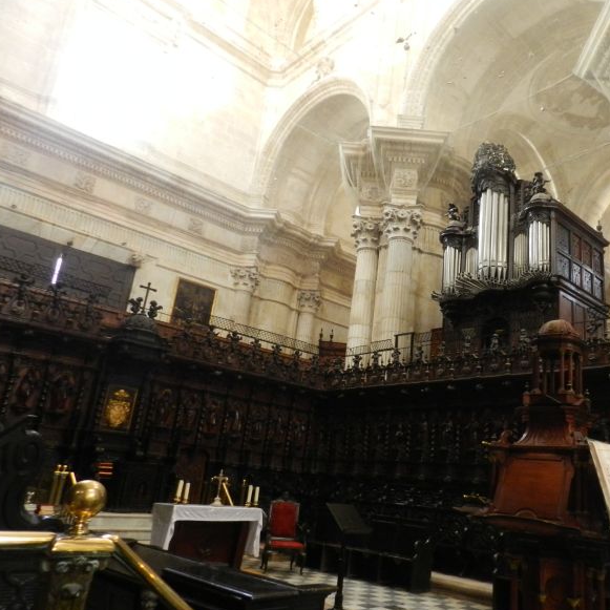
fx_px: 558
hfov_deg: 56.4
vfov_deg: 57.3
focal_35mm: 28
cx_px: 395
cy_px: 301
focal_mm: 4
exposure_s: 1/13
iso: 800
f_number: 3.4
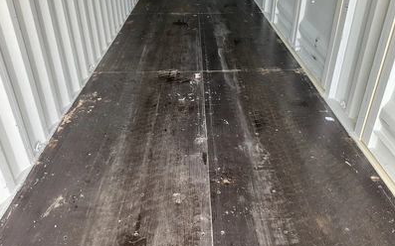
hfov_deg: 61.2
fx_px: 334
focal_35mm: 31
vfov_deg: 40.5
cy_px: 107
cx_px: 197
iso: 64
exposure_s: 1/95
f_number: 1.8
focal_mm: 3
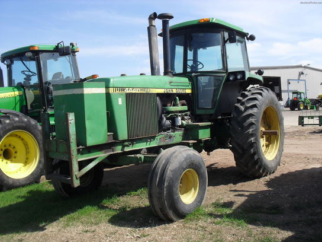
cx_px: 161
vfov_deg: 40.7
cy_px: 121
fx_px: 326
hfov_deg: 52.6
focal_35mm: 35
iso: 100
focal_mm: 6.3
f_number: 8.4
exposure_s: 1/180
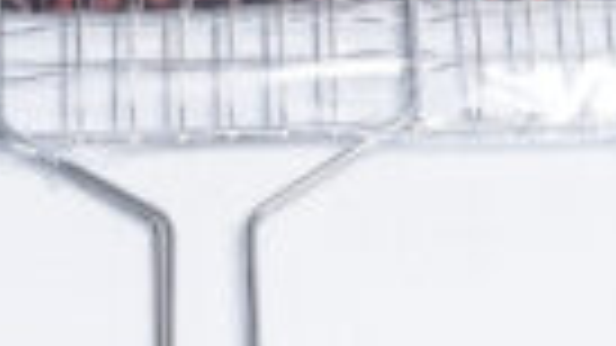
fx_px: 3233
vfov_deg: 6.1
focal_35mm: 198
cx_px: 207
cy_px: 153
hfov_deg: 10.9
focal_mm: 37
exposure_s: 1/200
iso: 3200
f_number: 9
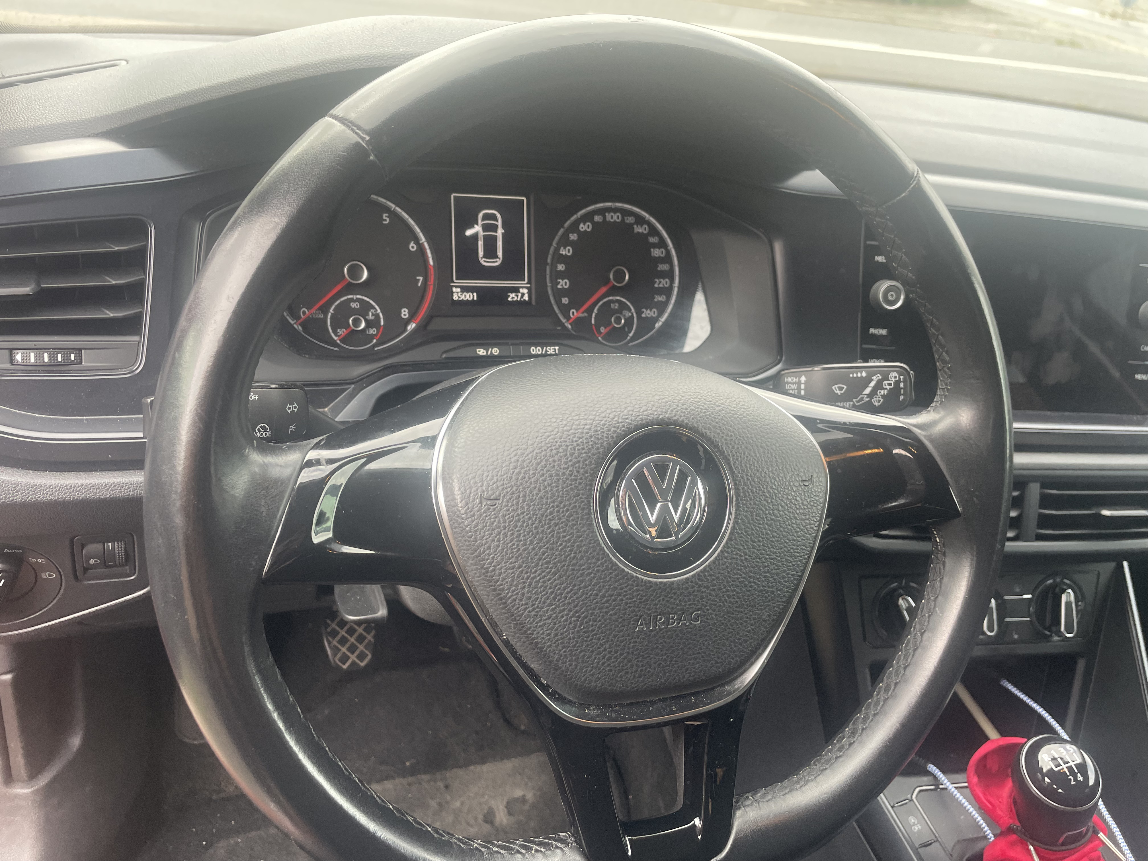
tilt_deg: -33.3
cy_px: 430
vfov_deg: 53.1
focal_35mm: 26
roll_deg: -9.4
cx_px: 574
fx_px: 862
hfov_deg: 67.3
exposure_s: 1/121
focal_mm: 4.2
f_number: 1.6
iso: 100
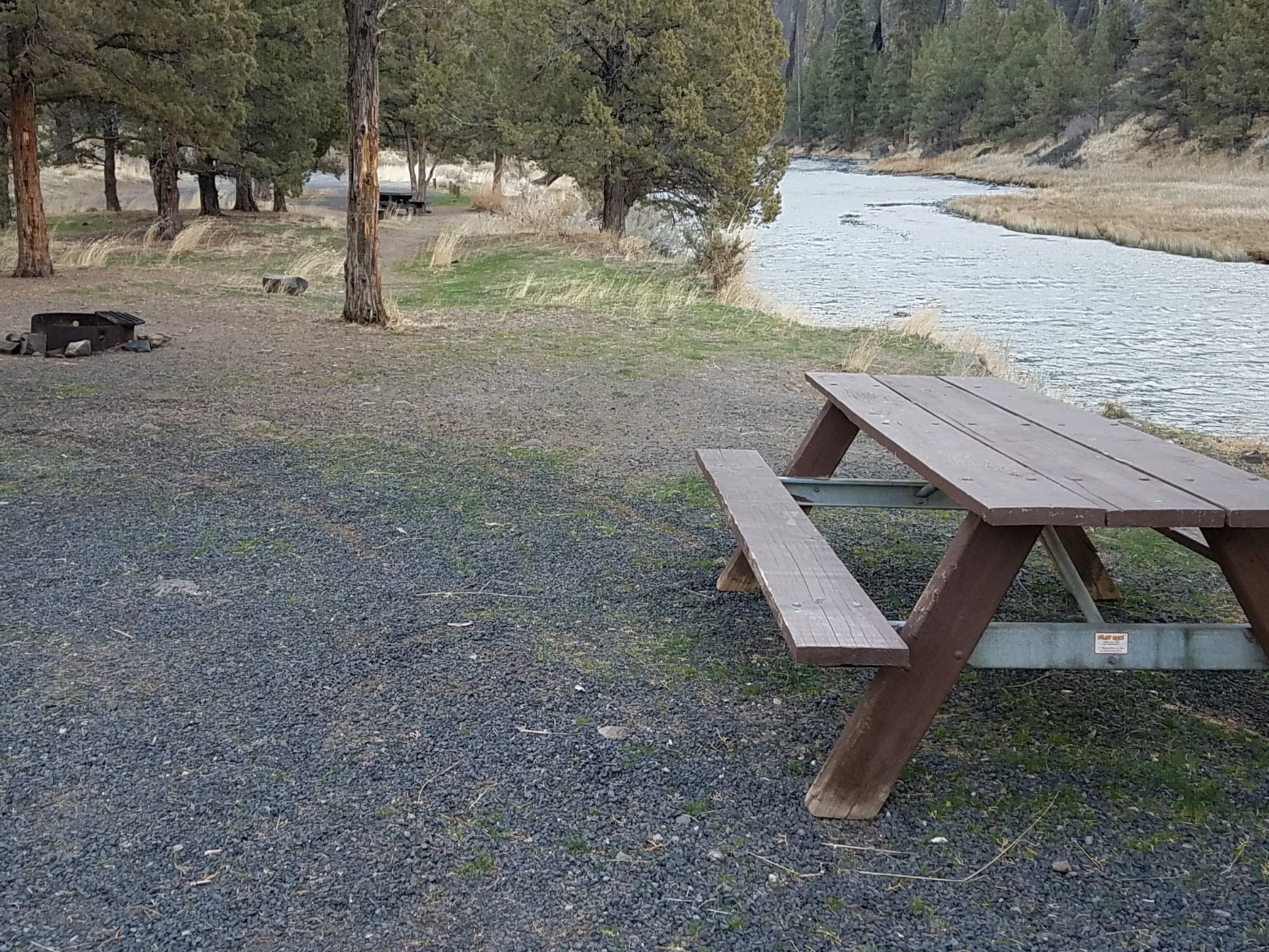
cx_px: 595
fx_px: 1466
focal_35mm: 40
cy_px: 297
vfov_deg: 35.5
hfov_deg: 46.8
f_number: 1.7
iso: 40
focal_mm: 4.2
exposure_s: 1/229
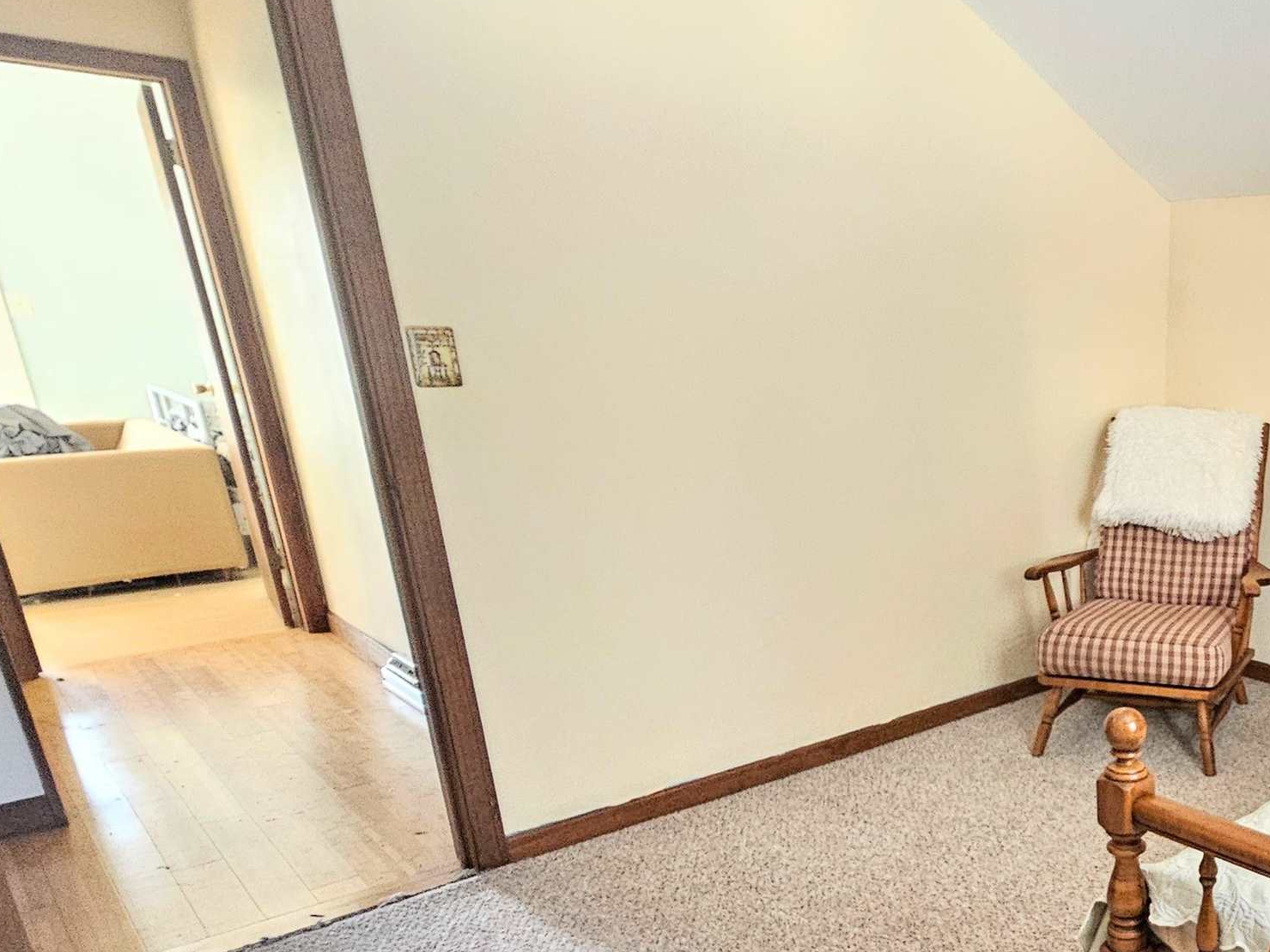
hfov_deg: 53.9
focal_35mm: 27
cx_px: 1217
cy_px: 678
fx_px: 991
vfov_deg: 49.9
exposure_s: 1/30
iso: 640
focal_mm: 2.2
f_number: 2.2
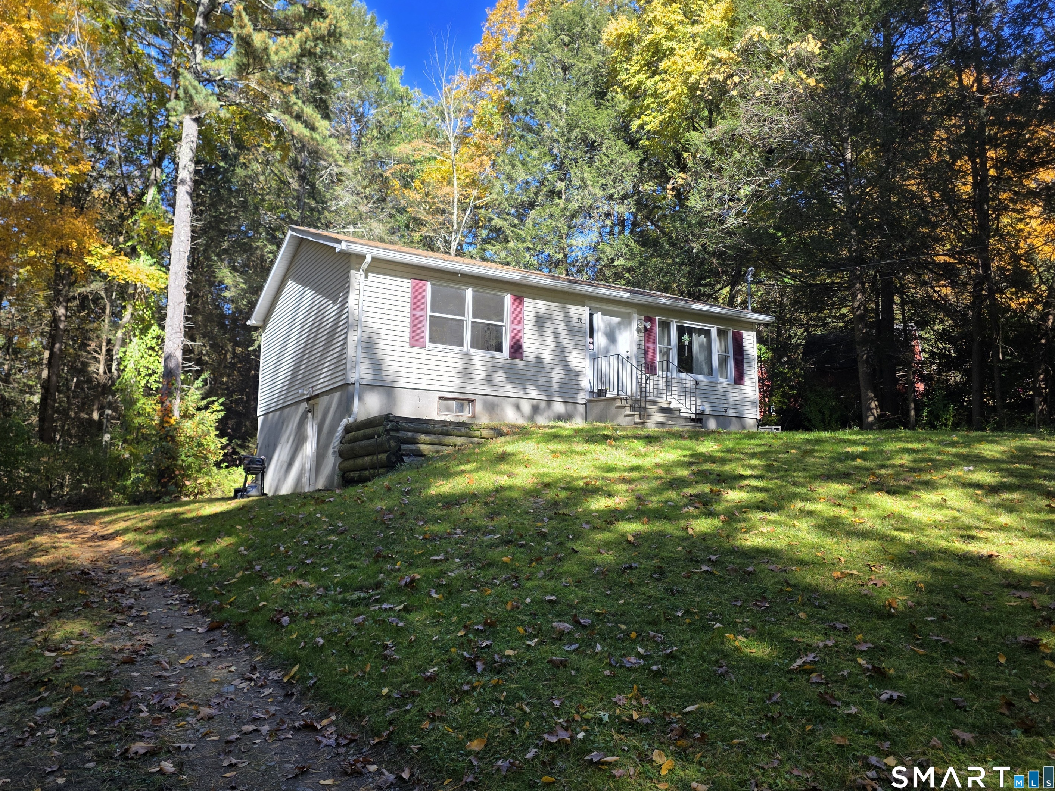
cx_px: 489
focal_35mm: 25
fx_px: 762
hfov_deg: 69.3
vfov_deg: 54.8
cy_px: 367
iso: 80
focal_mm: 6.3
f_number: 1.7
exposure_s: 1/1686
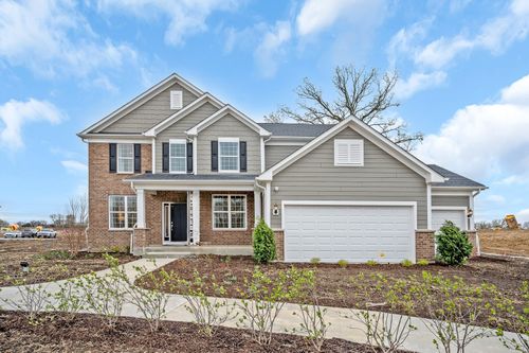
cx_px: 264
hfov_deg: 90.0
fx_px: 264
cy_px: 176
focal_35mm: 18
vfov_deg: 67.3
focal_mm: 18
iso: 200
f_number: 8
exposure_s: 1/250
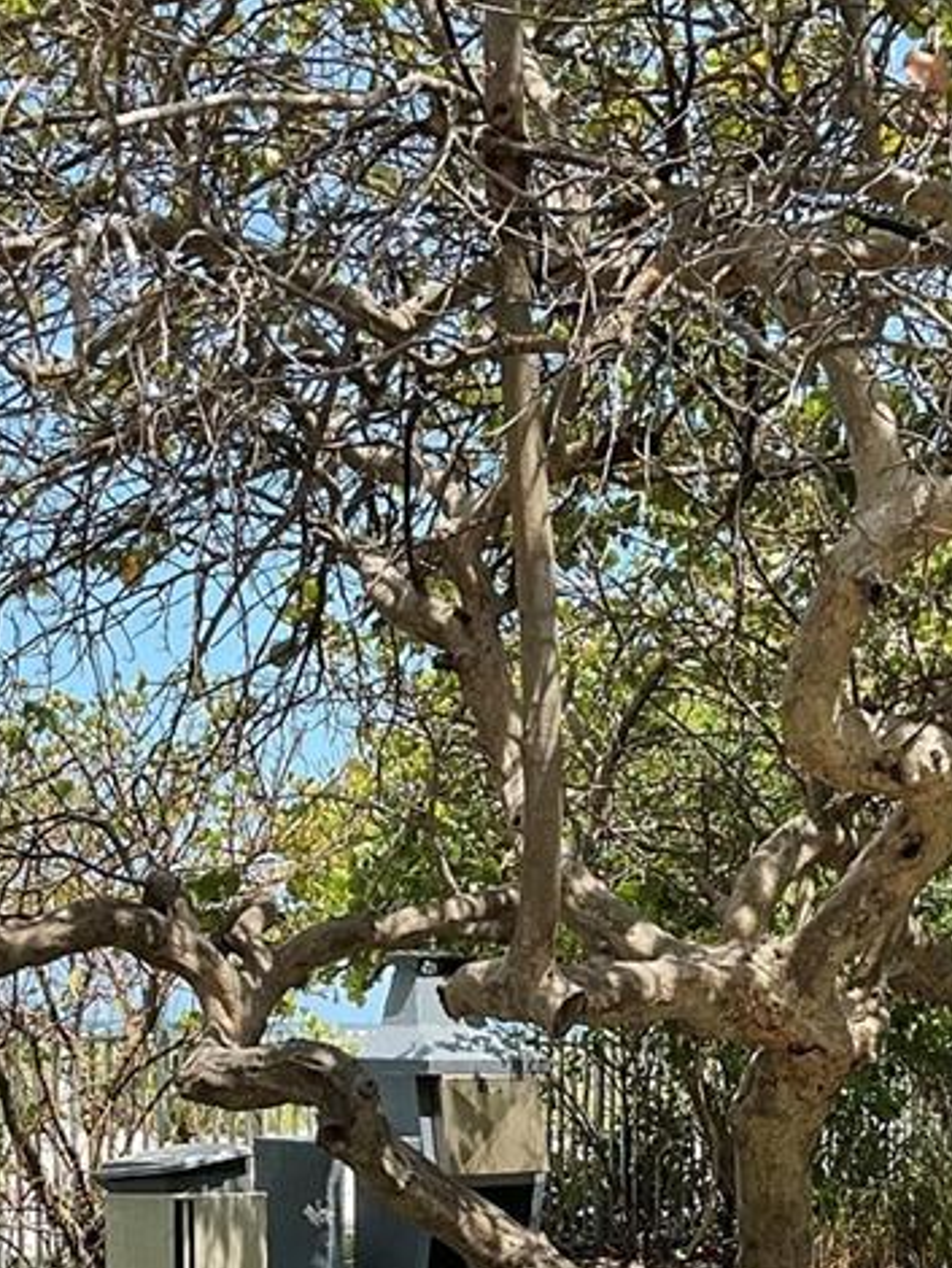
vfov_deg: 24.9
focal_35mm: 74
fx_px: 2711
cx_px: 680
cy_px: 1311
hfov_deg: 19.8
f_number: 1.8
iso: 16
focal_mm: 3
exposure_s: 1/749
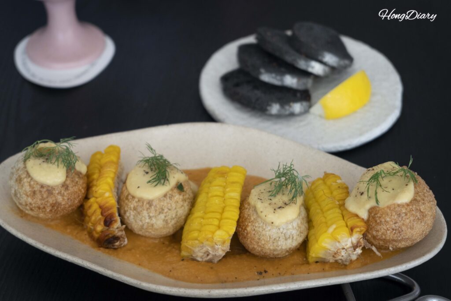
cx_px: 226
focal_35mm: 60
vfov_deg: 22.6
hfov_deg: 33.4
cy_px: 150
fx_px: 752
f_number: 5.6
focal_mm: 60
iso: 1250
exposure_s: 1/160
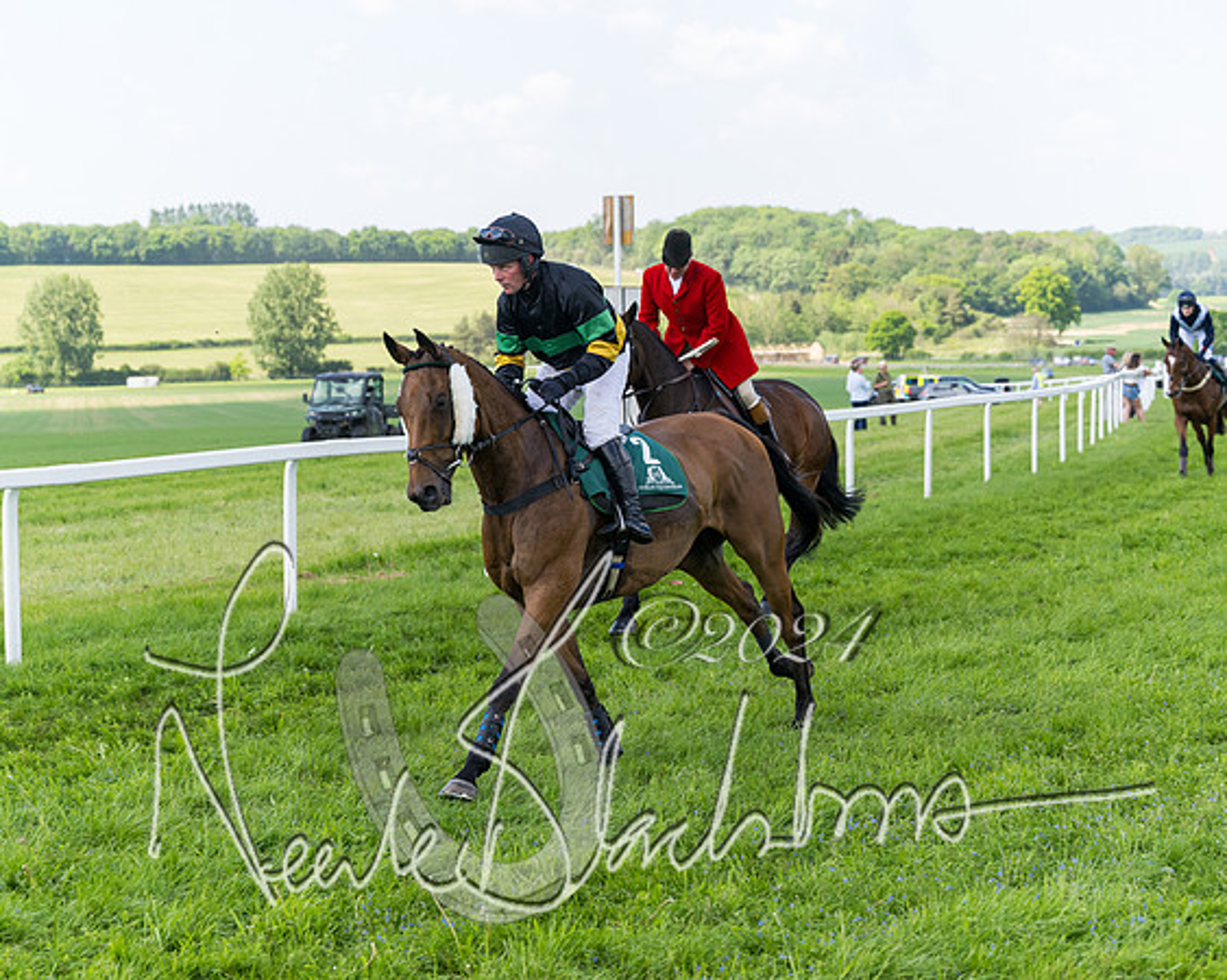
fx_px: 2862
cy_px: 490
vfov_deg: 19.4
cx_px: 596
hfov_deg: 24.2
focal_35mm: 79
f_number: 5
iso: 400
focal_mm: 70
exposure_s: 1/1250
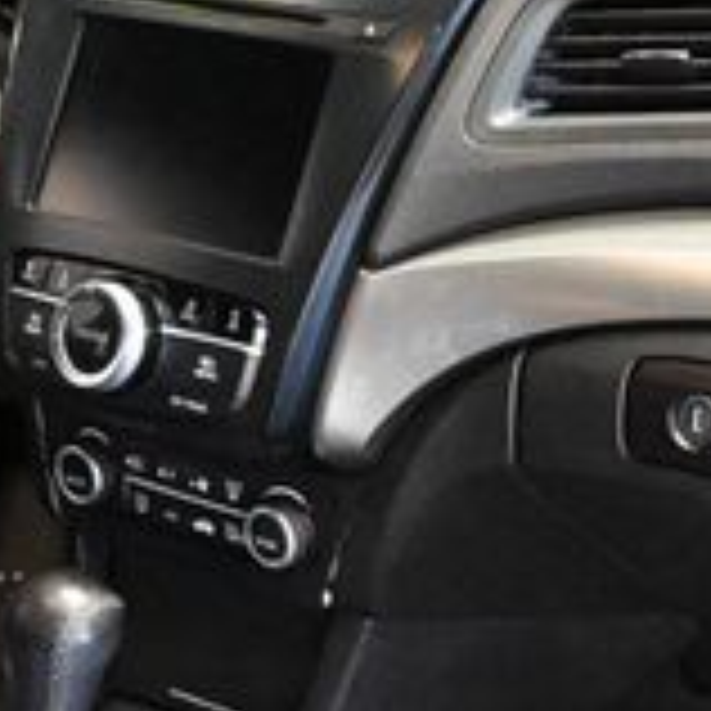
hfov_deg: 17.2
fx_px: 2344
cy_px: 486
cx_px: 536
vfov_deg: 17.2
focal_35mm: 101
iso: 11400
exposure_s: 1/60
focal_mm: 19.5
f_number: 3.8
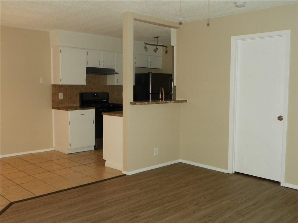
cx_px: 149
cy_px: 112
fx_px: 301
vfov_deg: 40.7
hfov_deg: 52.6
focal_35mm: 35
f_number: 3.2
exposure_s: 1/125
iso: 200
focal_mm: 6.2
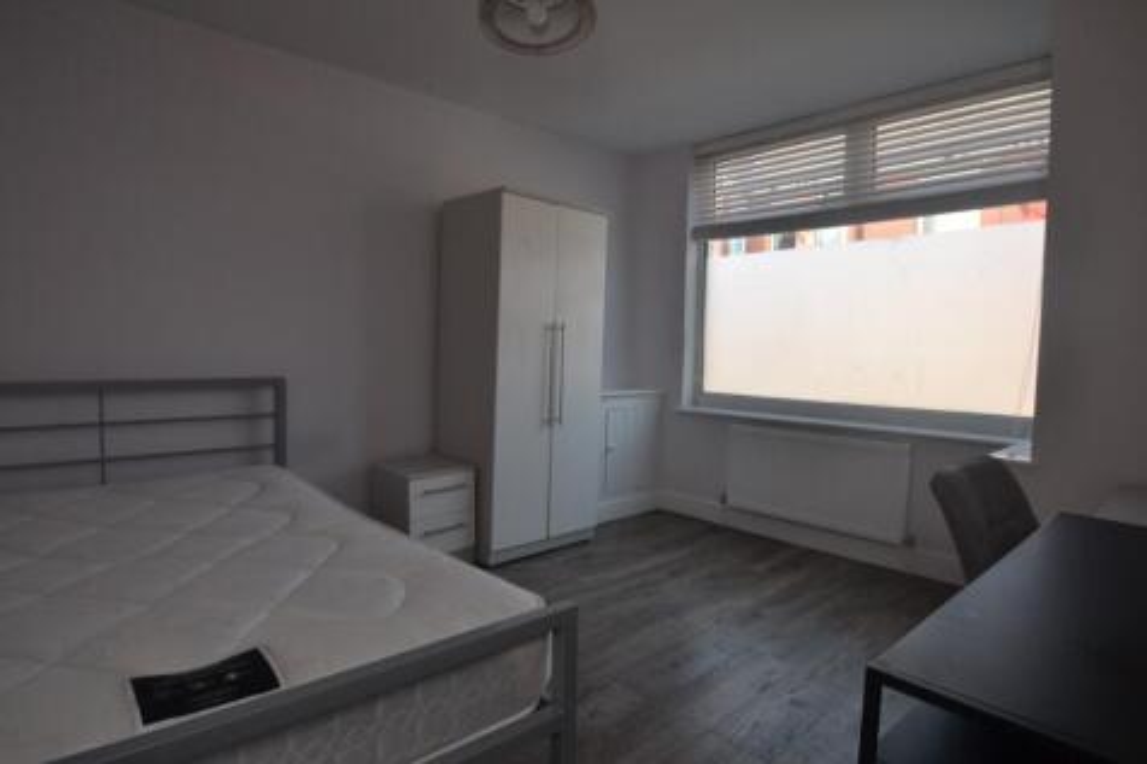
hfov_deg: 90.0
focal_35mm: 18
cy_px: 382
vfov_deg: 67.3
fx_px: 573
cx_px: 574
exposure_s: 1/125
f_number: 5.6
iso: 360
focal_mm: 12
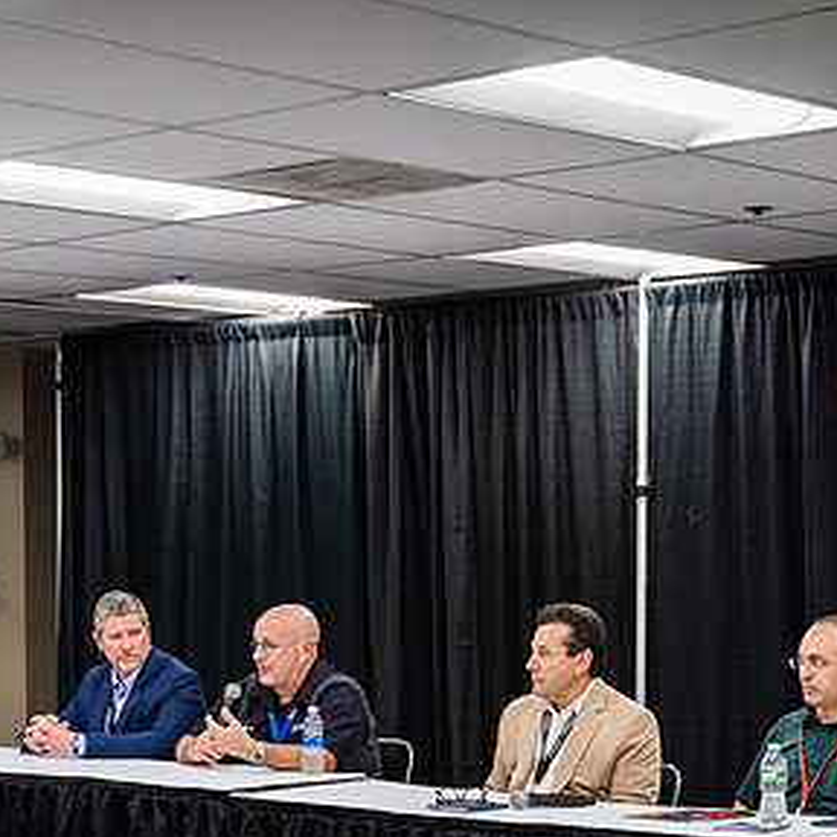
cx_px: 203
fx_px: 2407
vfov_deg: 19.7
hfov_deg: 19.6
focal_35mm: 88
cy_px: 555
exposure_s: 1/200
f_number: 4
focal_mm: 51
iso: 1600
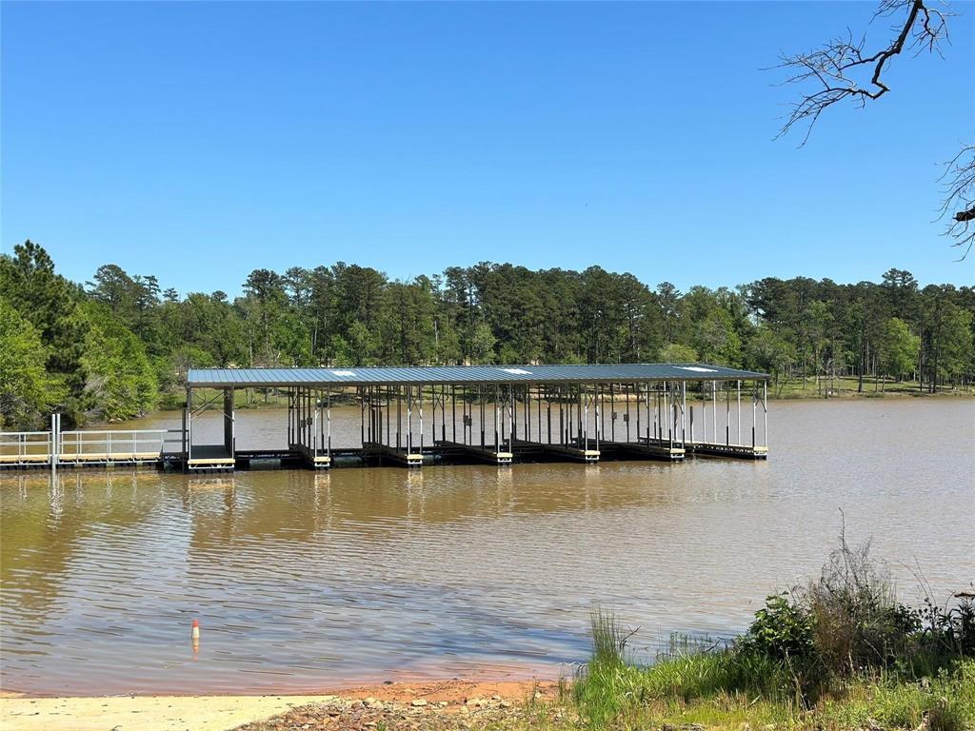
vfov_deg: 30.3
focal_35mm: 48
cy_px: 366
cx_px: 488
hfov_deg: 39.7
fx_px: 1352
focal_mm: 6.86
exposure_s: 1/5882
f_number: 1.78
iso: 100
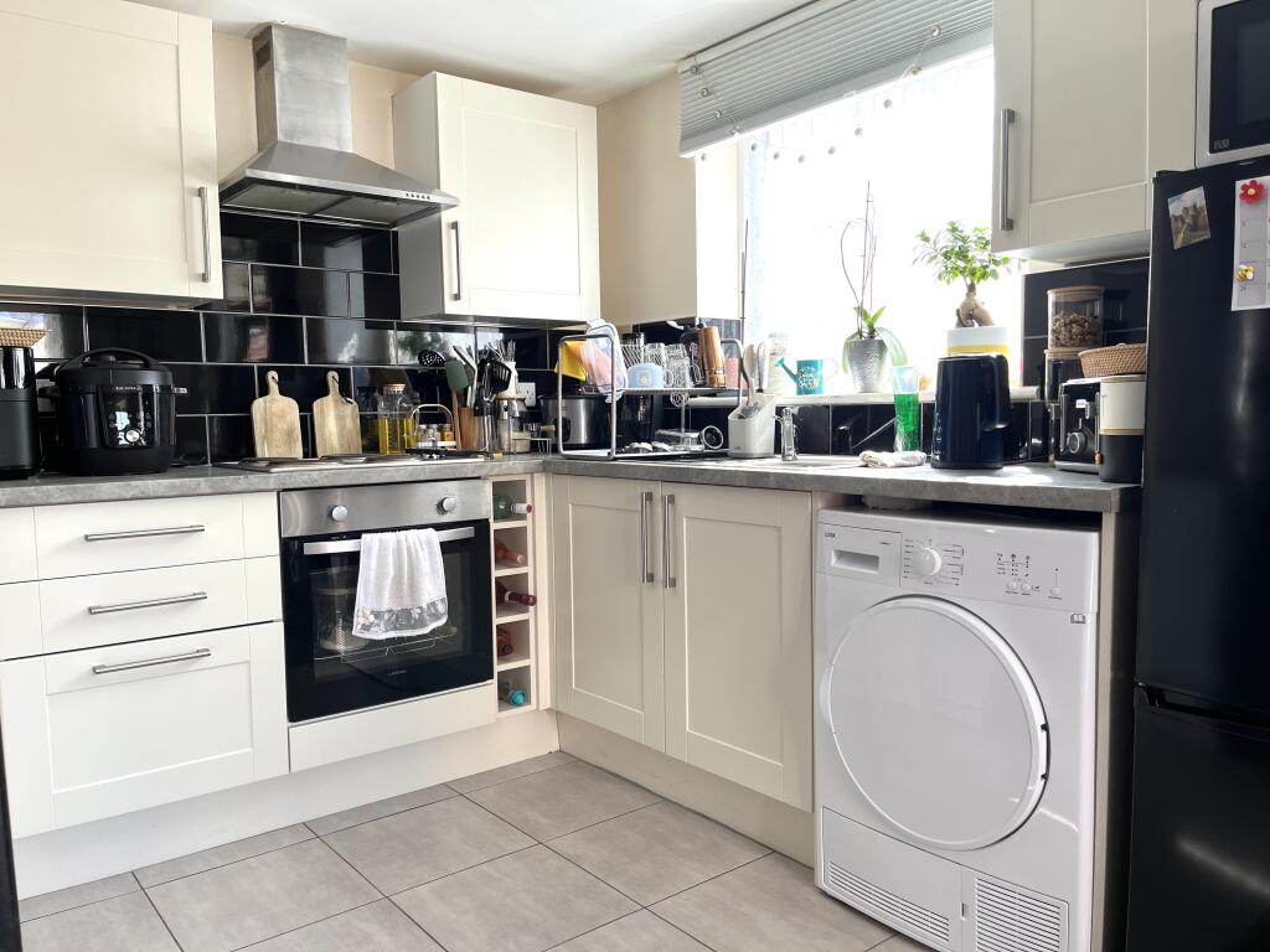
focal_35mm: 26
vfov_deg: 53.1
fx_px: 954
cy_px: 476
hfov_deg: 67.3
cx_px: 635
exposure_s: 1/124
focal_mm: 5.1
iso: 32
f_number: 1.6
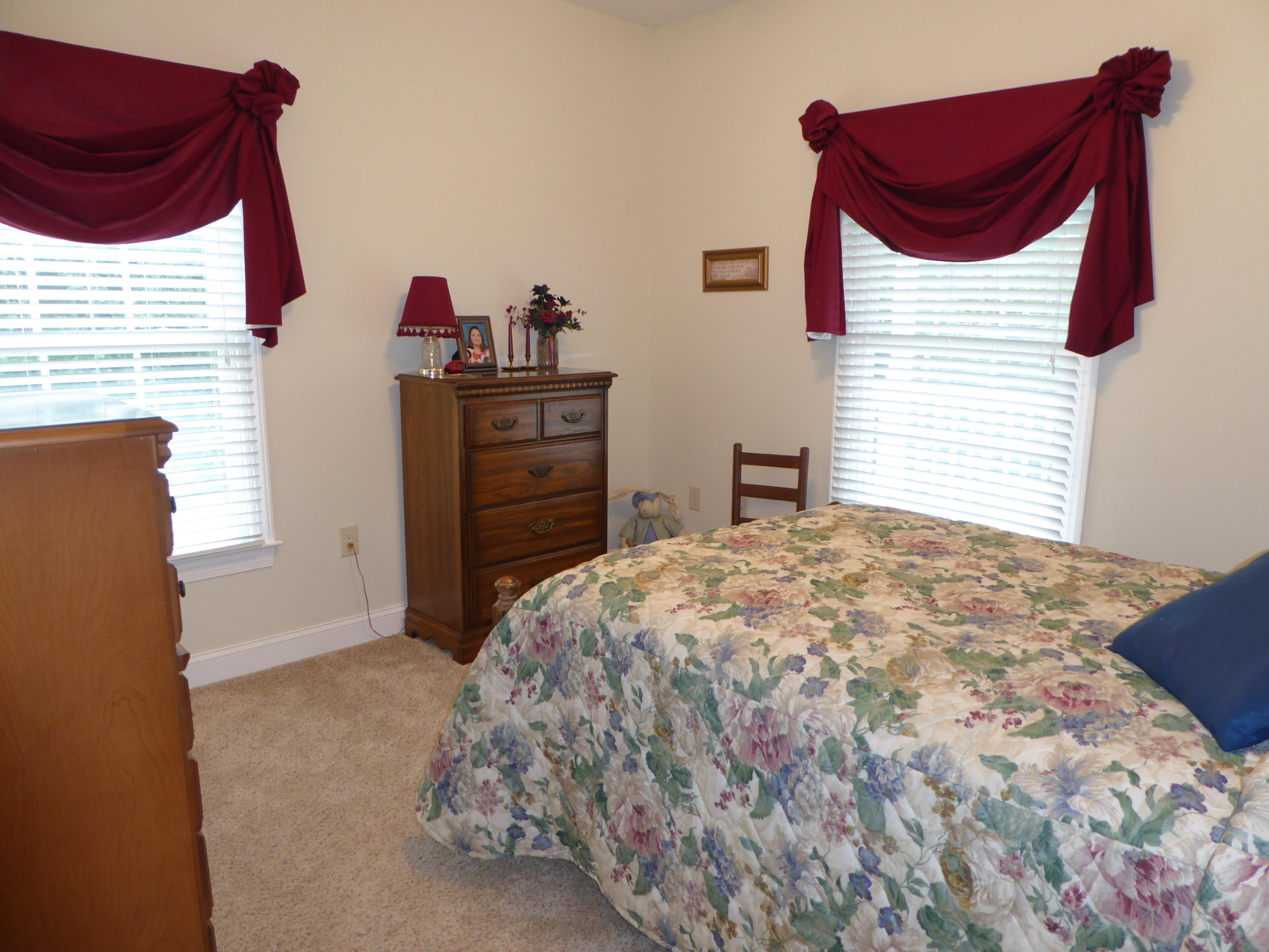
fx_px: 880
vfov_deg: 56.8
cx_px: 634
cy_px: 476
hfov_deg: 71.6
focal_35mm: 24
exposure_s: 1/10
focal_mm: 4.3
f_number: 3.3
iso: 100
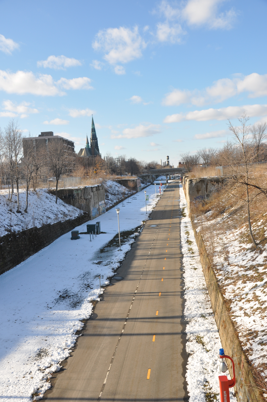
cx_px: 134
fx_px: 368
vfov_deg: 57.3
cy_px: 201
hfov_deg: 39.9
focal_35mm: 33
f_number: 9
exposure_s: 1/320
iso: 200
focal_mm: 22
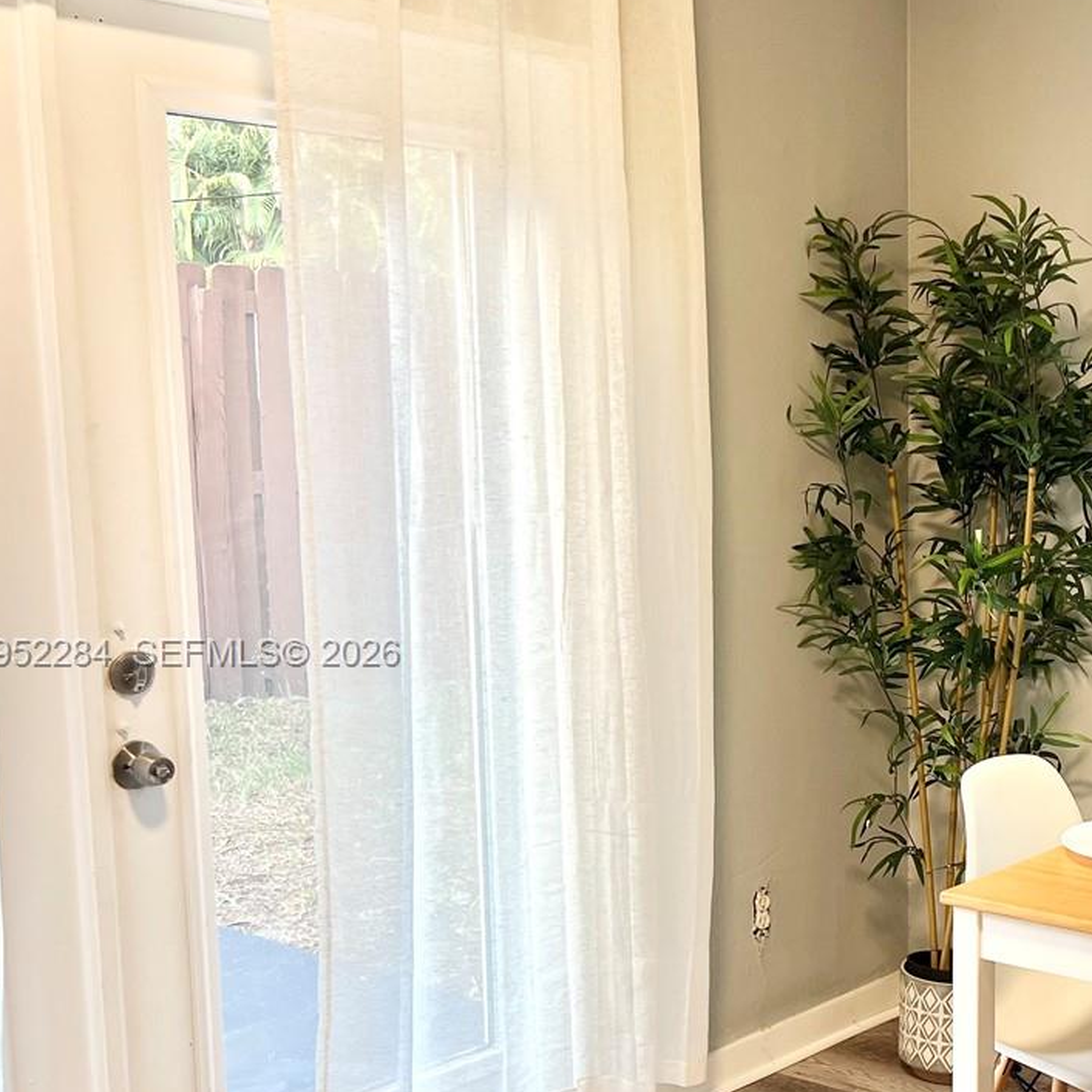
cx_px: 1154
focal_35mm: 52
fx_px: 1856
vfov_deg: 32.7
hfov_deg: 30.0
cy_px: 655
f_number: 1.5
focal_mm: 5.7
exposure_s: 1/60
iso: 80
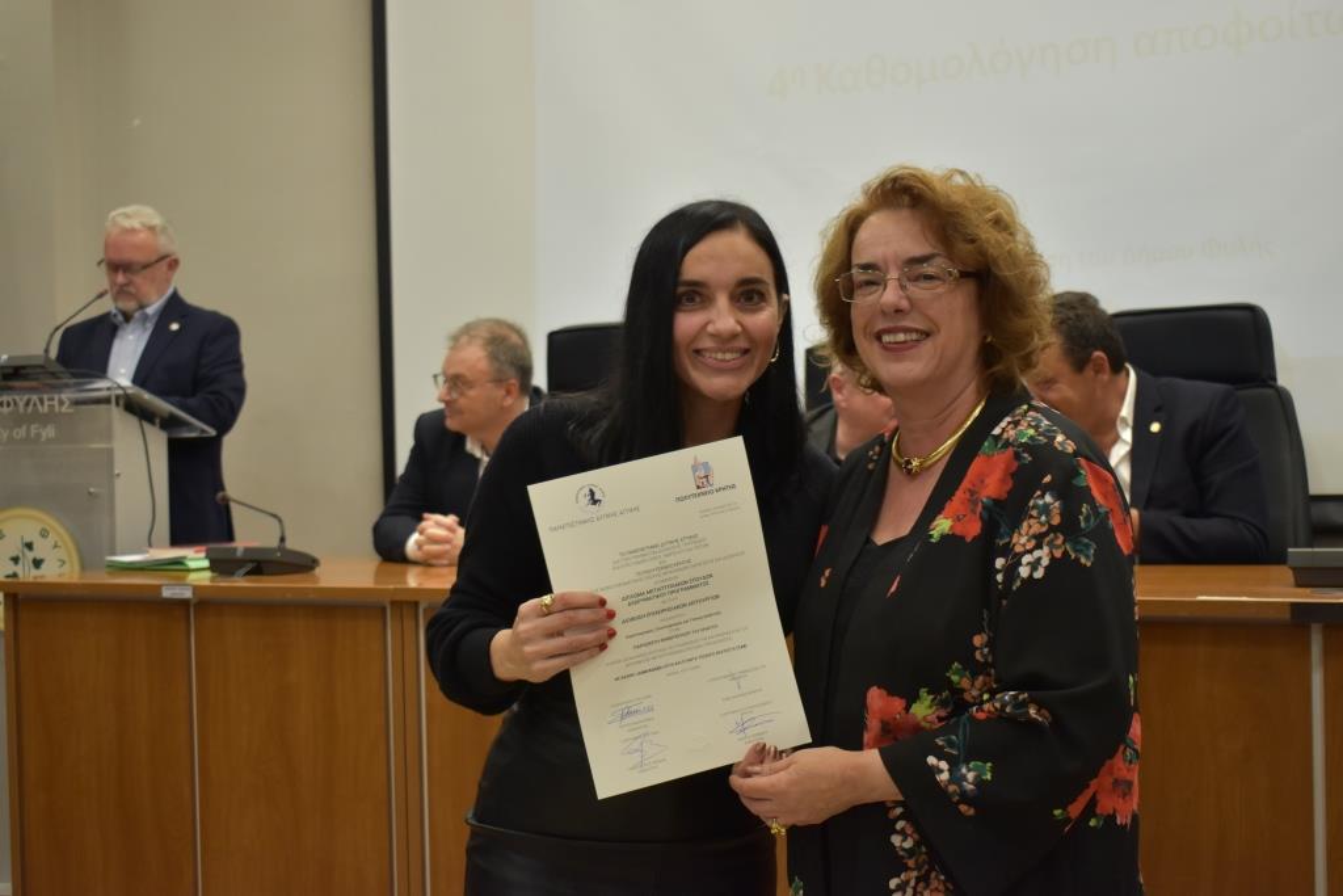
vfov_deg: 29.9
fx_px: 1679
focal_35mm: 45
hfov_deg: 43.6
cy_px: 448
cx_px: 672
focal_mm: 30
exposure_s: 1/125
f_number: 4.2
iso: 800
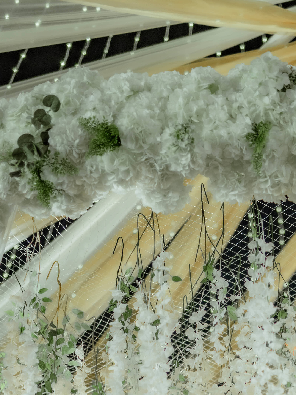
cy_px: 502
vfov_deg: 20.1
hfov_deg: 16.3
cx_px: 236
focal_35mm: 90
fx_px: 1026
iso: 400
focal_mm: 35
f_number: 1.4
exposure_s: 1/250
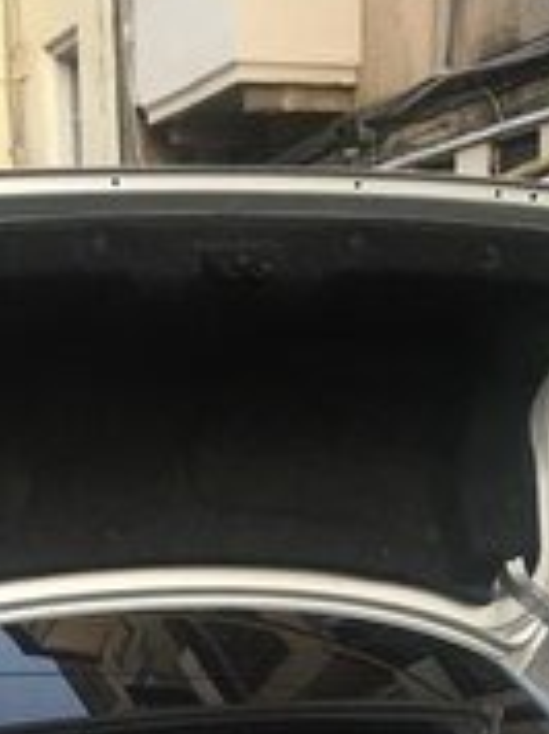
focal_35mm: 81
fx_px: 1717
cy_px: 899
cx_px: 198
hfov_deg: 18.1
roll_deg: +1.7
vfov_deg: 22.2
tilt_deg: -15.8
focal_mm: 4.15
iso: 100
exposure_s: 1/33
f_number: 2.2
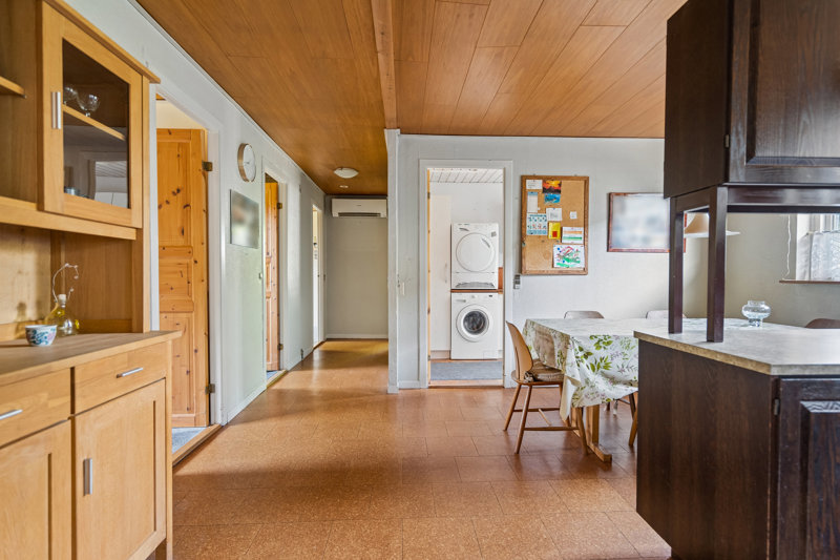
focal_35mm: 17
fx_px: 397
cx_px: 420
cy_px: 280
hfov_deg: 93.3
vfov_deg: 70.4
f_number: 4
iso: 400
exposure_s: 1/13
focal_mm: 17
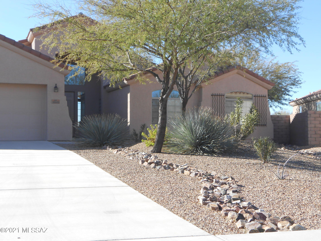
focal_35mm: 49
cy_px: 120
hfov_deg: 38.9
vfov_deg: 29.7
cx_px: 160
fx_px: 454
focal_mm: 8.8
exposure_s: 1/250
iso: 80
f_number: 4.8
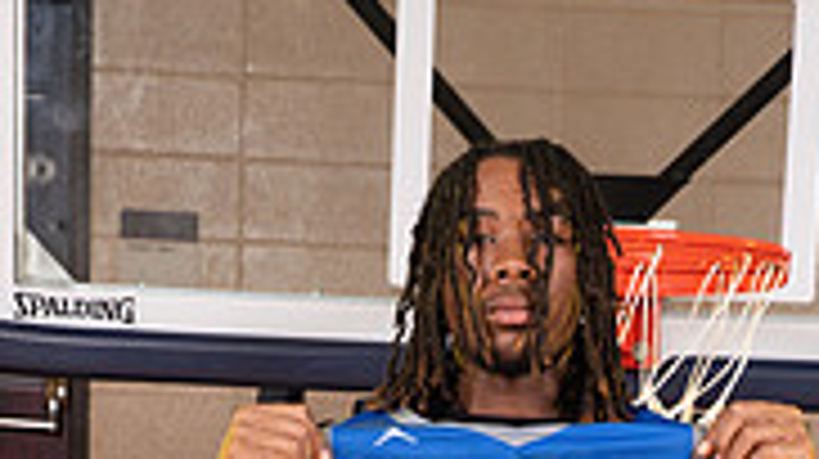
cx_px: 495
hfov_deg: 14.8
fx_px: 3146
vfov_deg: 7.9
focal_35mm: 145
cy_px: 1004
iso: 320
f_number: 7.1
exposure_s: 1/320
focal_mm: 56
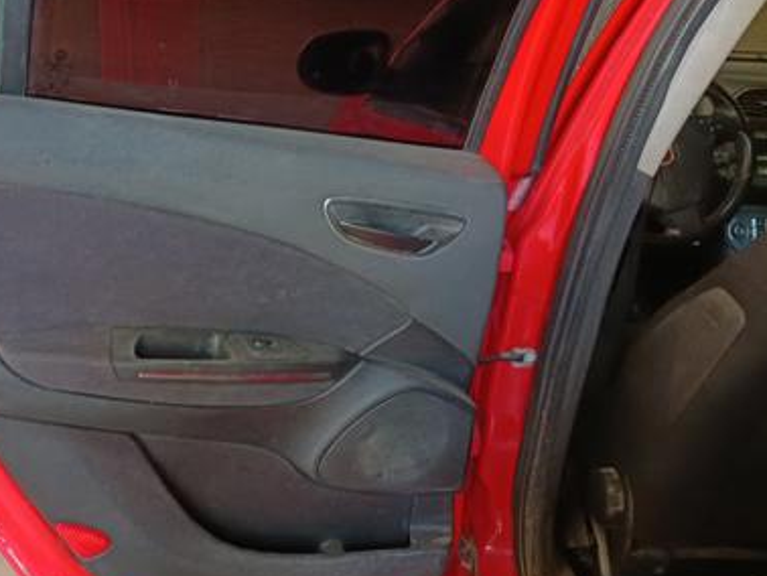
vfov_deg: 32.7
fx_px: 976
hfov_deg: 40.8
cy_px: 215
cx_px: 134
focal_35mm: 44
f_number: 1.8
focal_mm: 4.81
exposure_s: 1/40
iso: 943
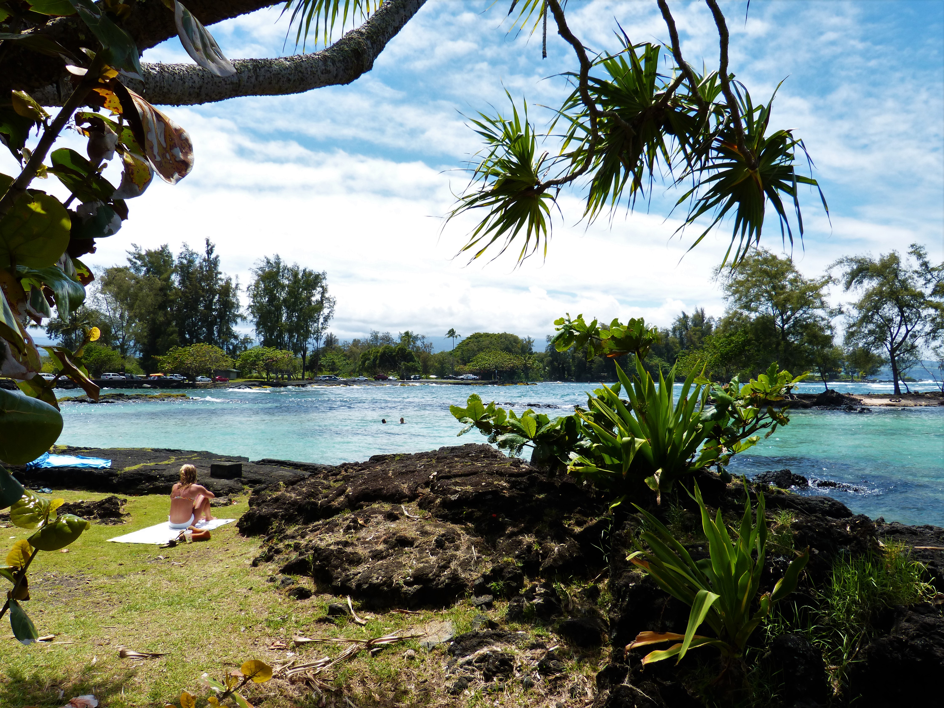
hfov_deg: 67.3
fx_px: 709
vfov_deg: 53.1
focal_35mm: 26
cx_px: 472
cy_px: 354
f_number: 4
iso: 100
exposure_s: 1/800
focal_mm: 4.6
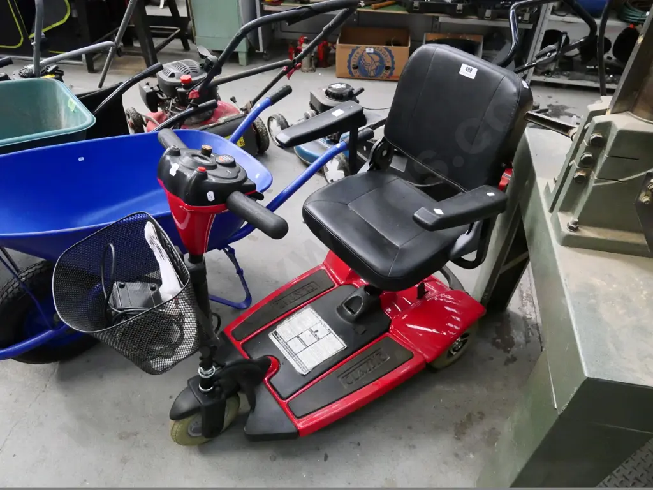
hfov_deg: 71.6
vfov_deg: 56.8
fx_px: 453
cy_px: 245
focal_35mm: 24
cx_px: 326
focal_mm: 12
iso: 6400
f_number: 3.5
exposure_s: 1/400
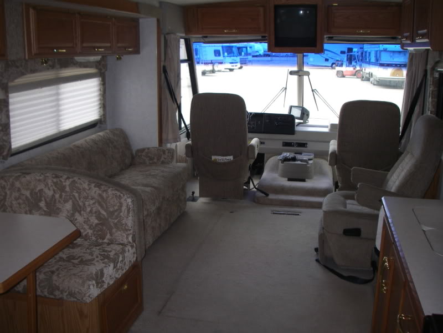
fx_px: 486
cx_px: 222
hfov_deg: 49.0
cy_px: 166
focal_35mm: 38
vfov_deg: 37.7
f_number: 3.3
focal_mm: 6.3
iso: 100
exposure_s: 1/80
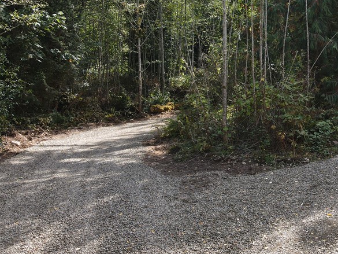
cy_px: 95
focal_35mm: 42
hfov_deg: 43.2
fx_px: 410
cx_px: 259
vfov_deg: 34.2
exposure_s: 1/160
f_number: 2.8
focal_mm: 4.5
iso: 100
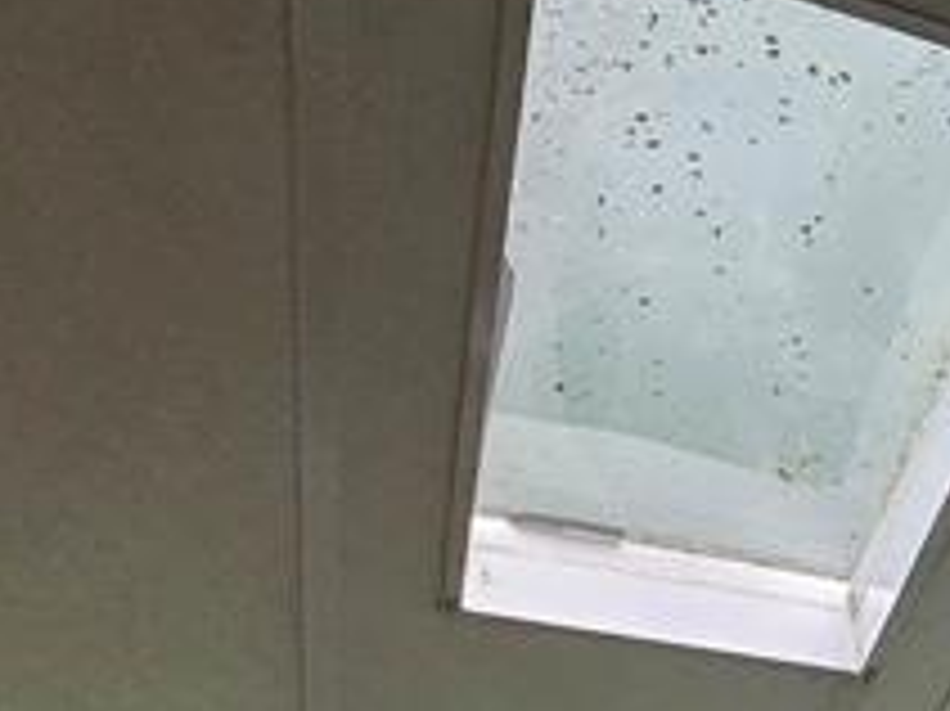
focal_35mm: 63
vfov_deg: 16.9
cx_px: 1391
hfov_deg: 24.5
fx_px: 1728
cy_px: 1440
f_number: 2.2
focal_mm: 2.2
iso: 400
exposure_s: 1/60
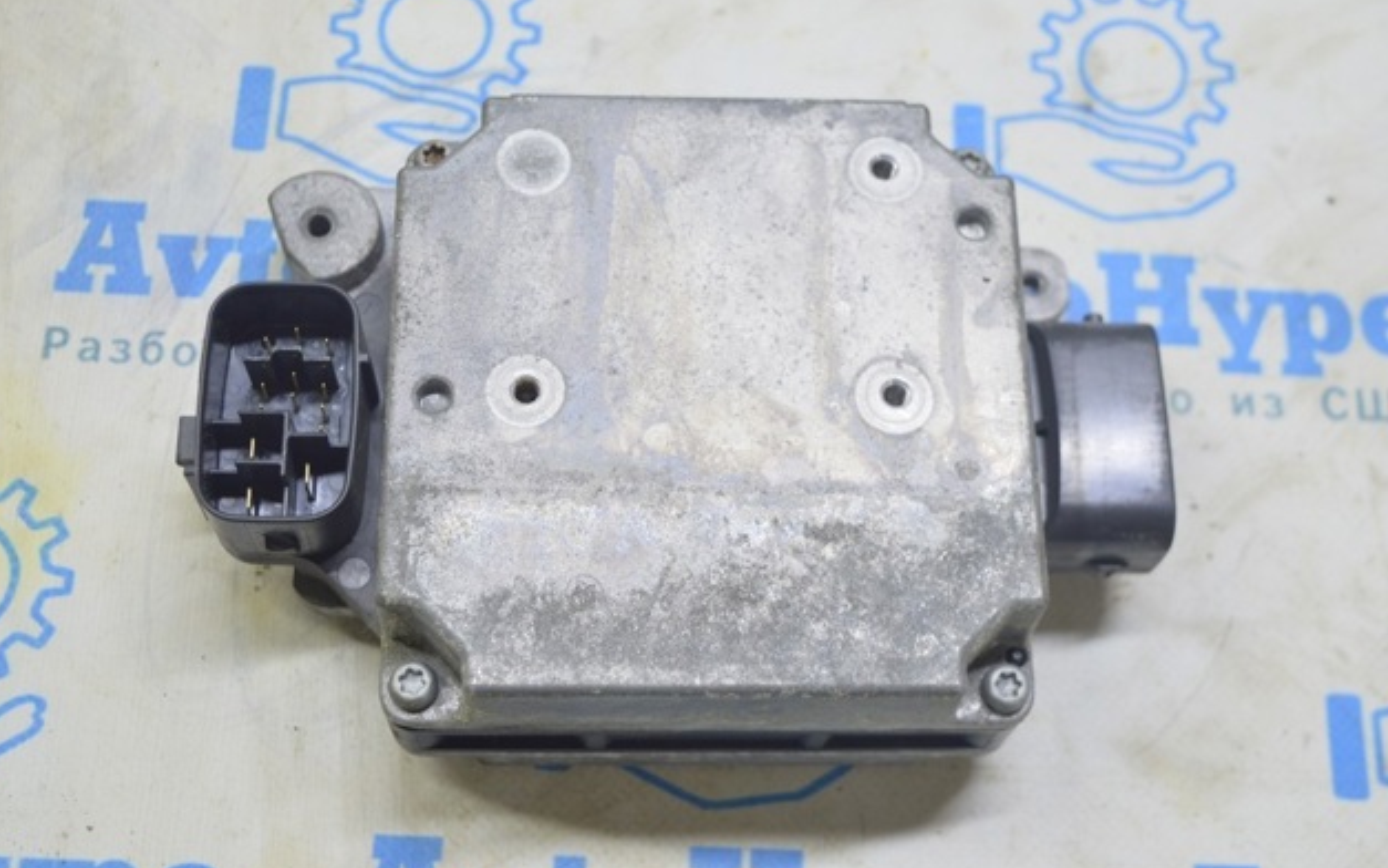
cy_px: 413
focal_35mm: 53
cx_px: 682
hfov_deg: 38.2
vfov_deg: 24.4
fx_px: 2005
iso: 400
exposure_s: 1/20
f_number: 5.6
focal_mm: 34
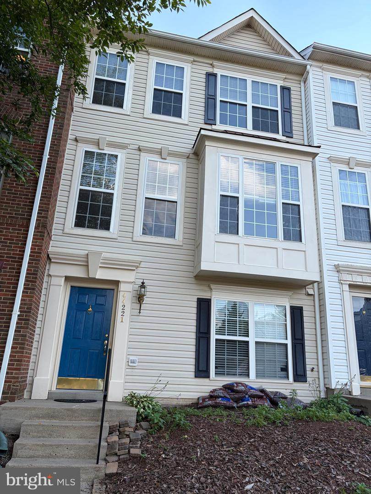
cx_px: 186
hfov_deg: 53.1
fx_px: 372
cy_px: 247
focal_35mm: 26
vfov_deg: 67.3
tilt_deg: +19.5
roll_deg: -3.4
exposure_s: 1/830
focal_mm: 5.96
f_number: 1.6
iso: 50
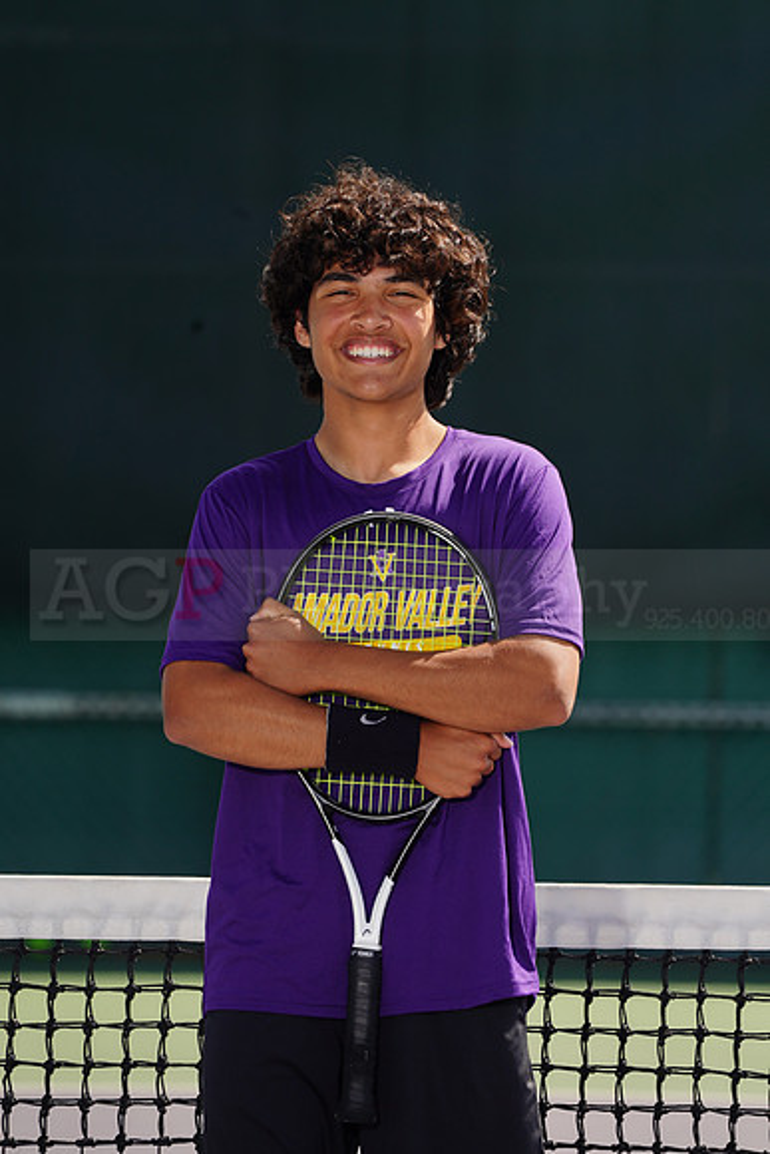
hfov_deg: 3.4
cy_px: 577
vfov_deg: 5.2
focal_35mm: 400
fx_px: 12825
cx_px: 385
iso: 100
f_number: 9
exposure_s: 1/250
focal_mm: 400
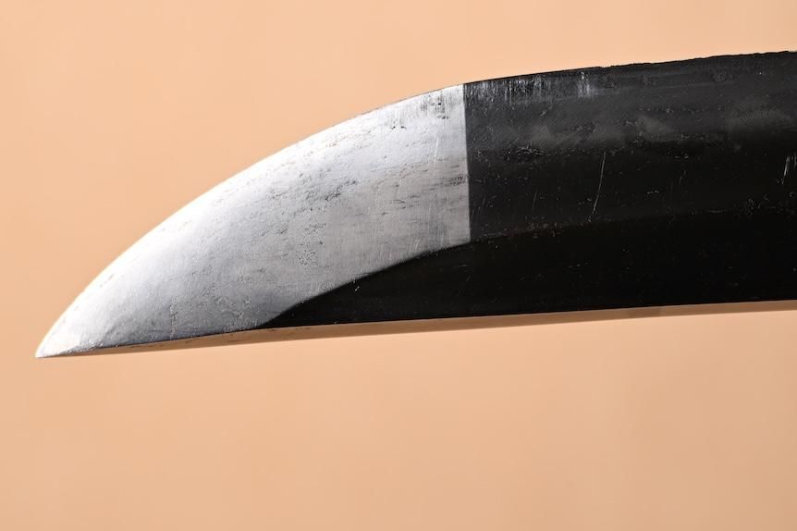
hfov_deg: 10.6
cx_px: 455
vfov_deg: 7.0
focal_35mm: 195
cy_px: 180
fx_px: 4315
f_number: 5.3
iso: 100
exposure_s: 1/2
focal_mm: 80
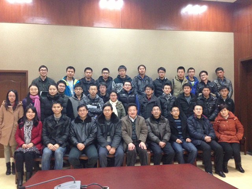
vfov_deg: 42.9
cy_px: 94
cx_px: 126
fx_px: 240
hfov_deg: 55.4
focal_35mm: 33
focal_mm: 4.13
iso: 400
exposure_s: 1/20
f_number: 2.4
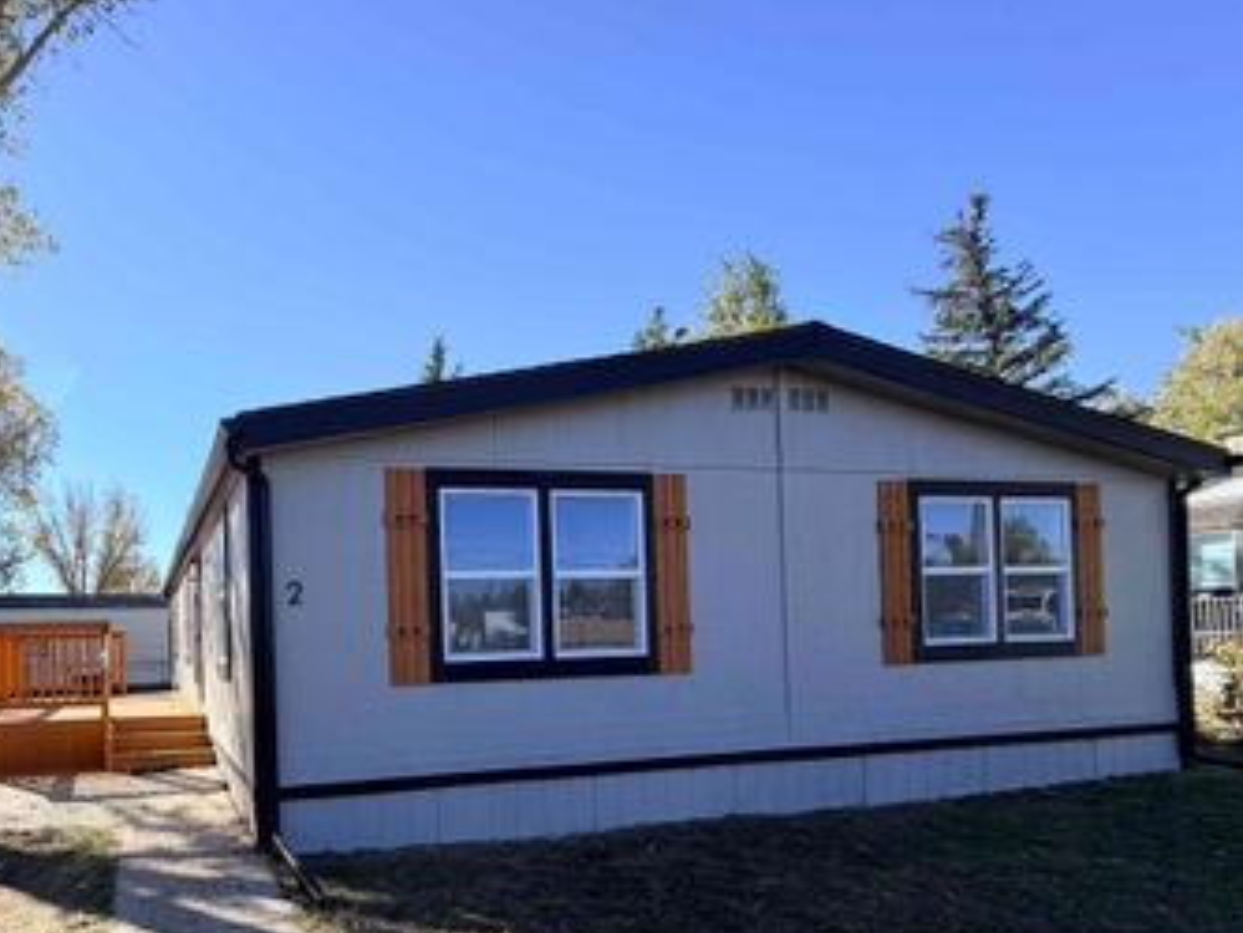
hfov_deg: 73.5
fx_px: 754
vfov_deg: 61.6
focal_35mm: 21
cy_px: 636
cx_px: 314
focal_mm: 2.22
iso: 40
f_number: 2.2
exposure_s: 1/770
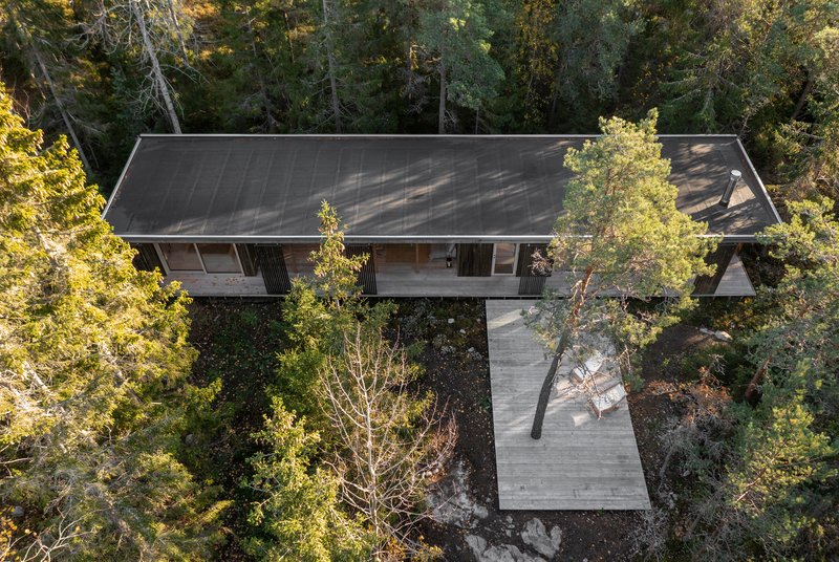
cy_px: 281
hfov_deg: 65.4
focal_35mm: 28
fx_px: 654
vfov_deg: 46.5
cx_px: 420
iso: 100
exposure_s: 1/50
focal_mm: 10.26
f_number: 3.5
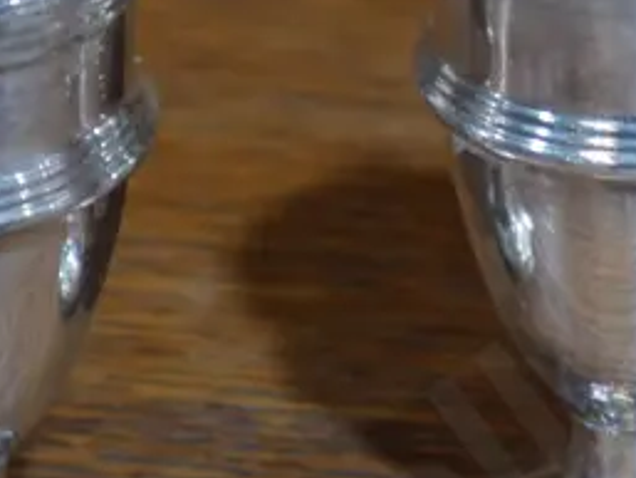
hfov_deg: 5.9
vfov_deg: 4.4
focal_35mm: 335
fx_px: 6158
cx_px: 822
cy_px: 224
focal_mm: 42
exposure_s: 1/100
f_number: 5.6
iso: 1600
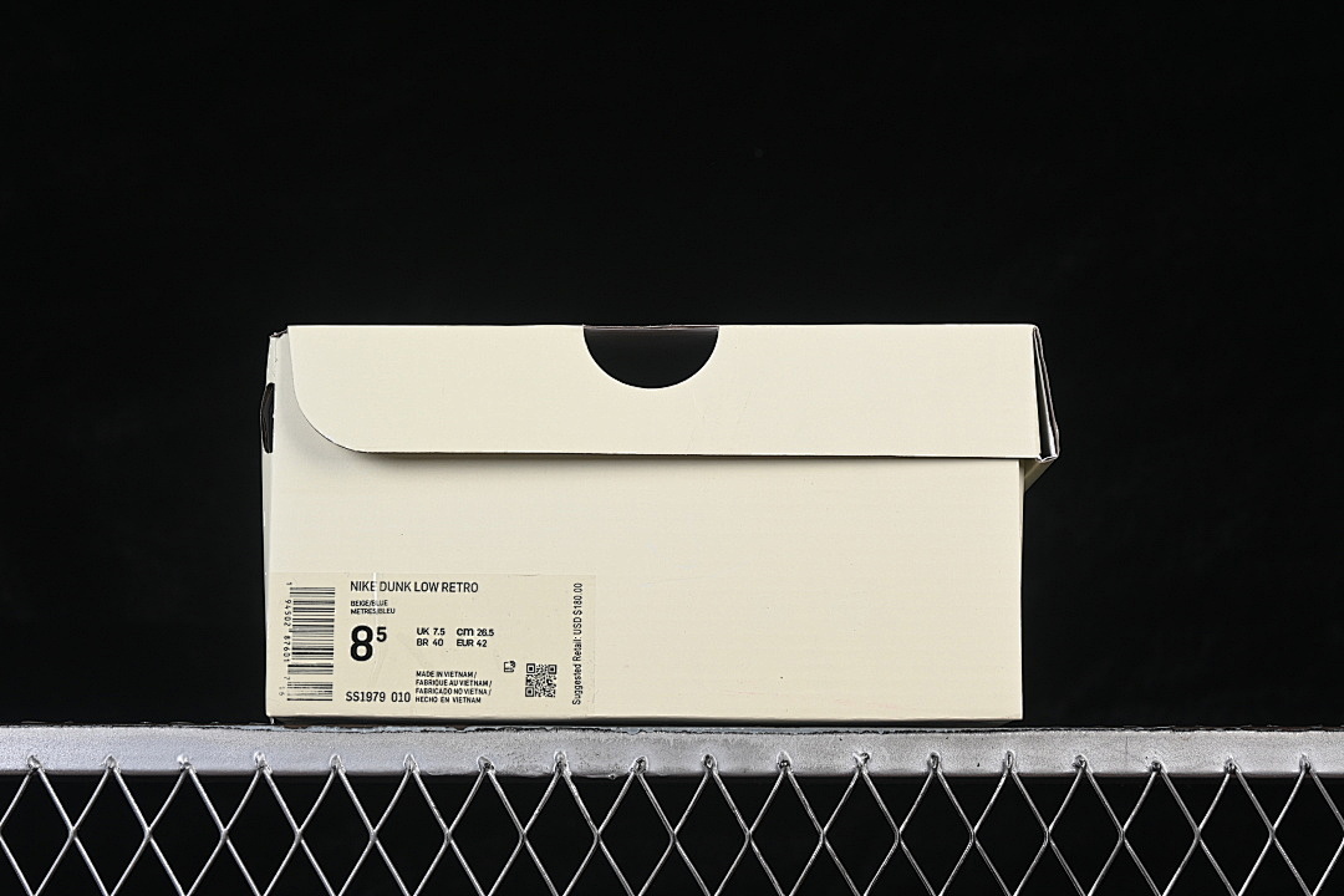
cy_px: 448
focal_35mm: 75
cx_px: 672
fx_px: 2800
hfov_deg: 27.0
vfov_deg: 18.2
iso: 160
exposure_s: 1/80
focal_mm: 50
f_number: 8
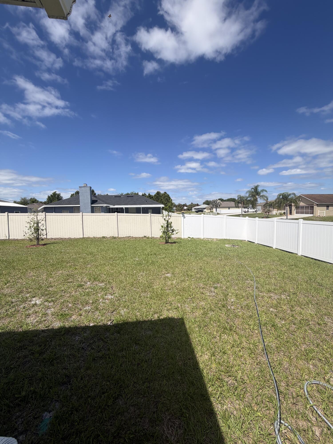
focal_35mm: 14
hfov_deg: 85.7
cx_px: 166
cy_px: 222
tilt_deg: -4.0
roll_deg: +3.1
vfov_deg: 102.1
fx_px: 180
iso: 20
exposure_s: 1/1189
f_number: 2.2
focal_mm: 2.22
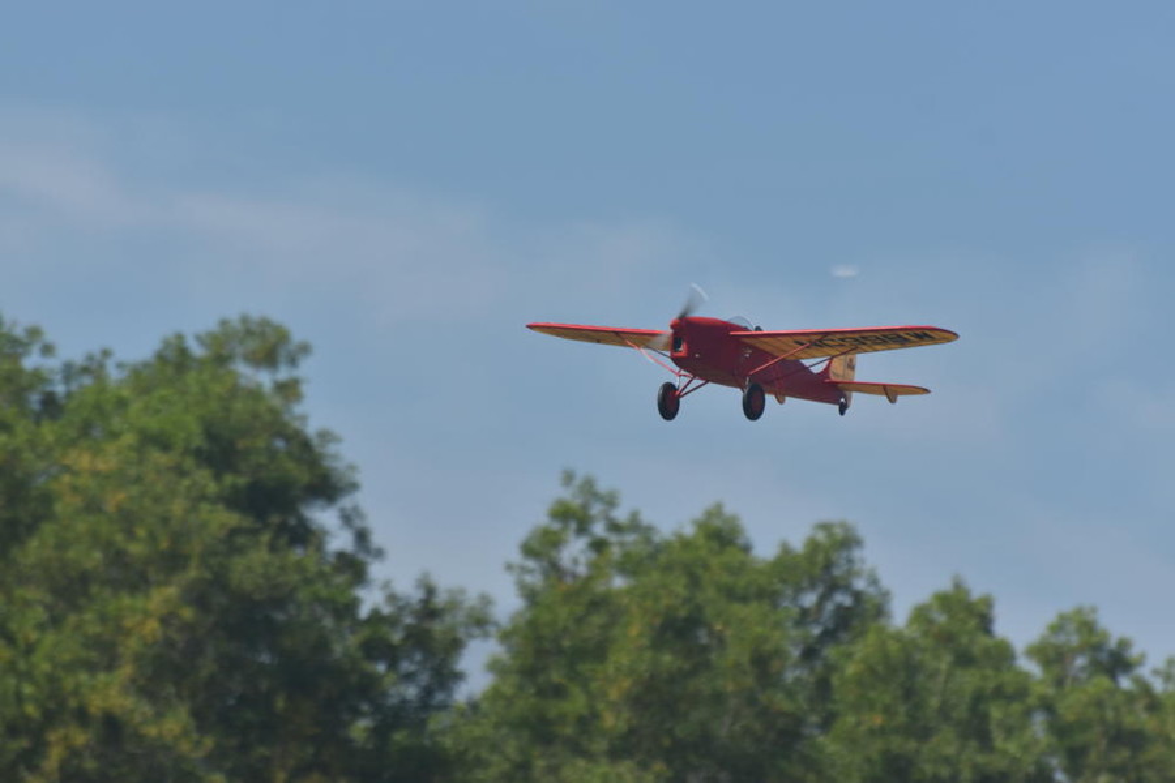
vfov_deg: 3.1
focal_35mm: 450
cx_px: 588
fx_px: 14686
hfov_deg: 4.6
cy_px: 392
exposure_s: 1/1000
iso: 200
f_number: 5.6
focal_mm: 300
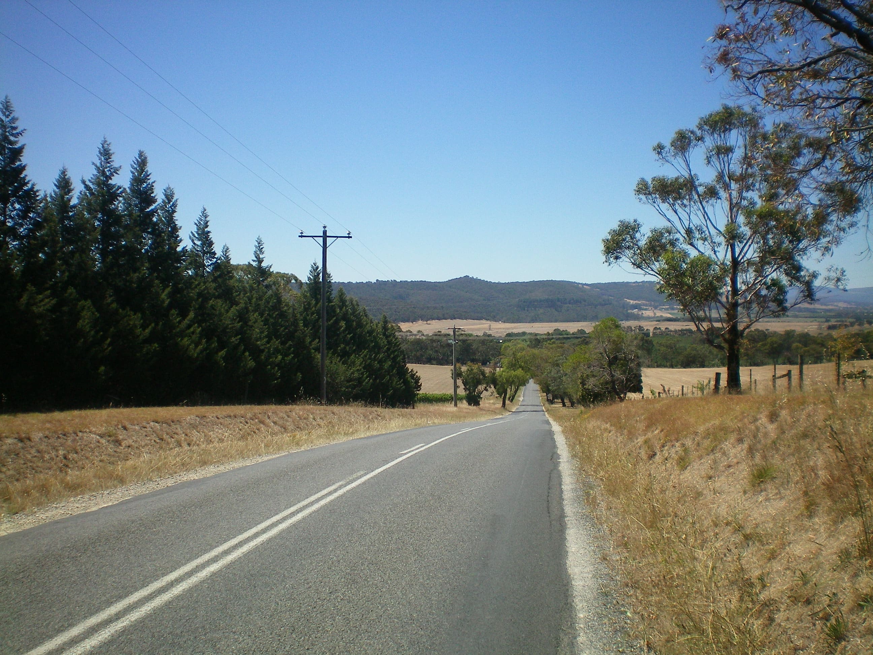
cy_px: 328
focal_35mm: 38
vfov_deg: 37.7
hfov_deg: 49.0
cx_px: 436
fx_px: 958
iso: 64
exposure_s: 1/500
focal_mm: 6.3
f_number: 4.6
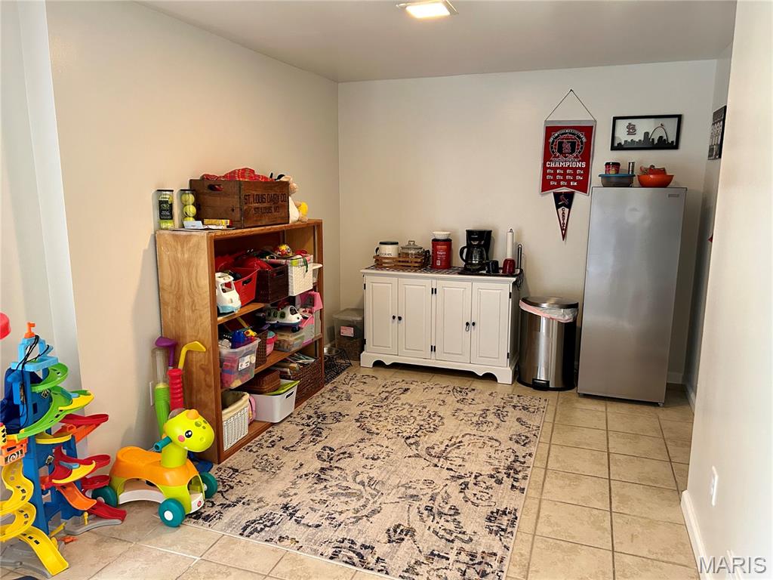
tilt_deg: -10.6
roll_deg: +0.1
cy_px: 290
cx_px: 386
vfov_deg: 53.1
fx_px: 581
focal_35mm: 26
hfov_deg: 67.3
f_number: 1.5
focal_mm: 5.7
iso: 320
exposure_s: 1/60
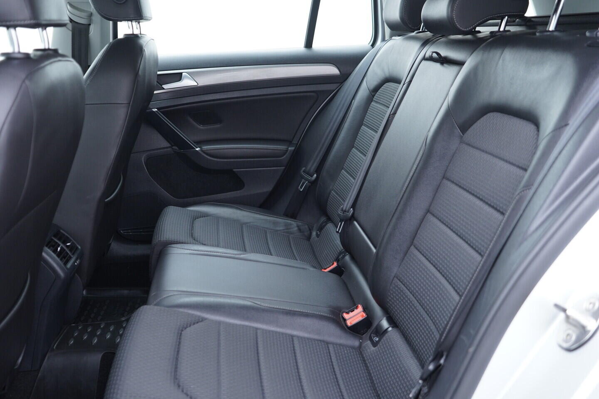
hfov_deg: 53.1
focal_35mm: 36
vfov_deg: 36.9
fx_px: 599
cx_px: 300
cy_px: 200
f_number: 2.8
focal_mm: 24
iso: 400
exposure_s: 1/40
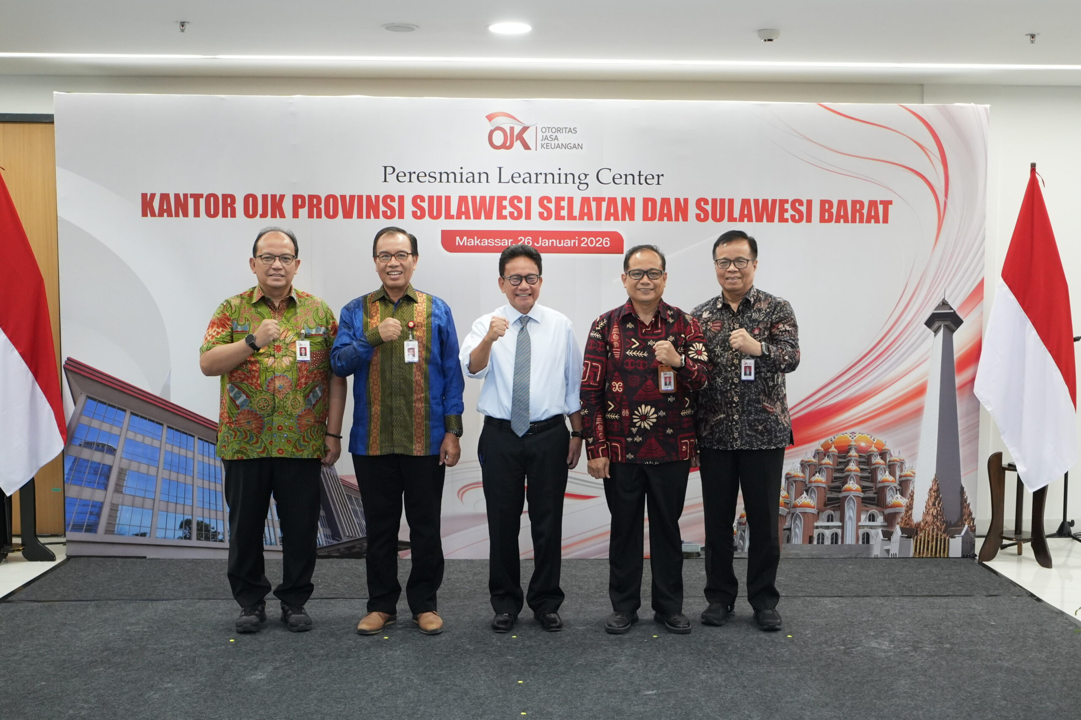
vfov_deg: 33.4
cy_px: 360
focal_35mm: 40
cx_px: 540
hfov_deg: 48.5
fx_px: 1201
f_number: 2.8
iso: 1600
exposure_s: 1/200
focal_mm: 27.2
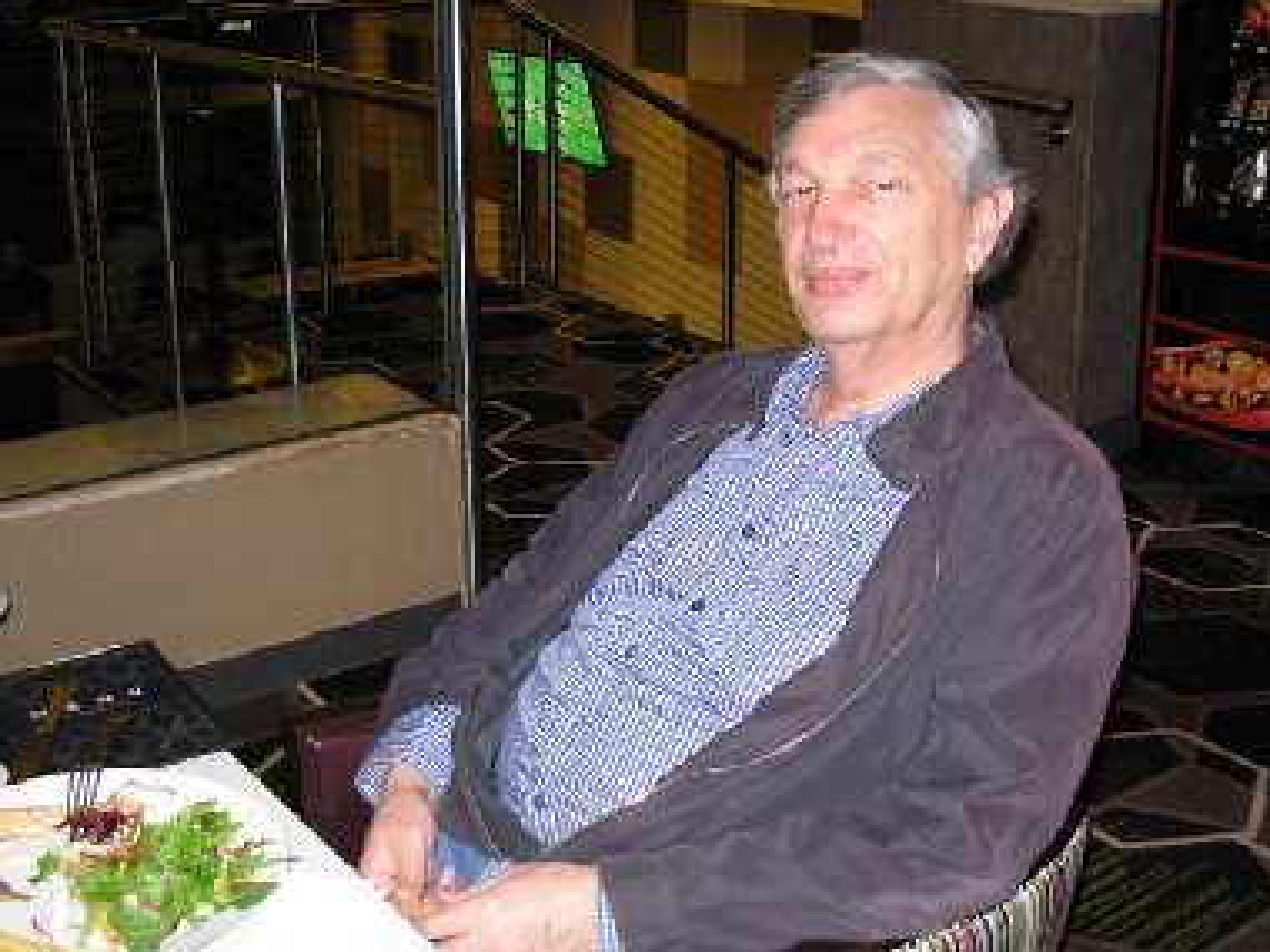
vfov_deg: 30.3
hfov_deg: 39.6
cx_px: 695
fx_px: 1761
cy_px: 434
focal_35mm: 48
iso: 205
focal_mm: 6.3
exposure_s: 1/58.6
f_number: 2.9
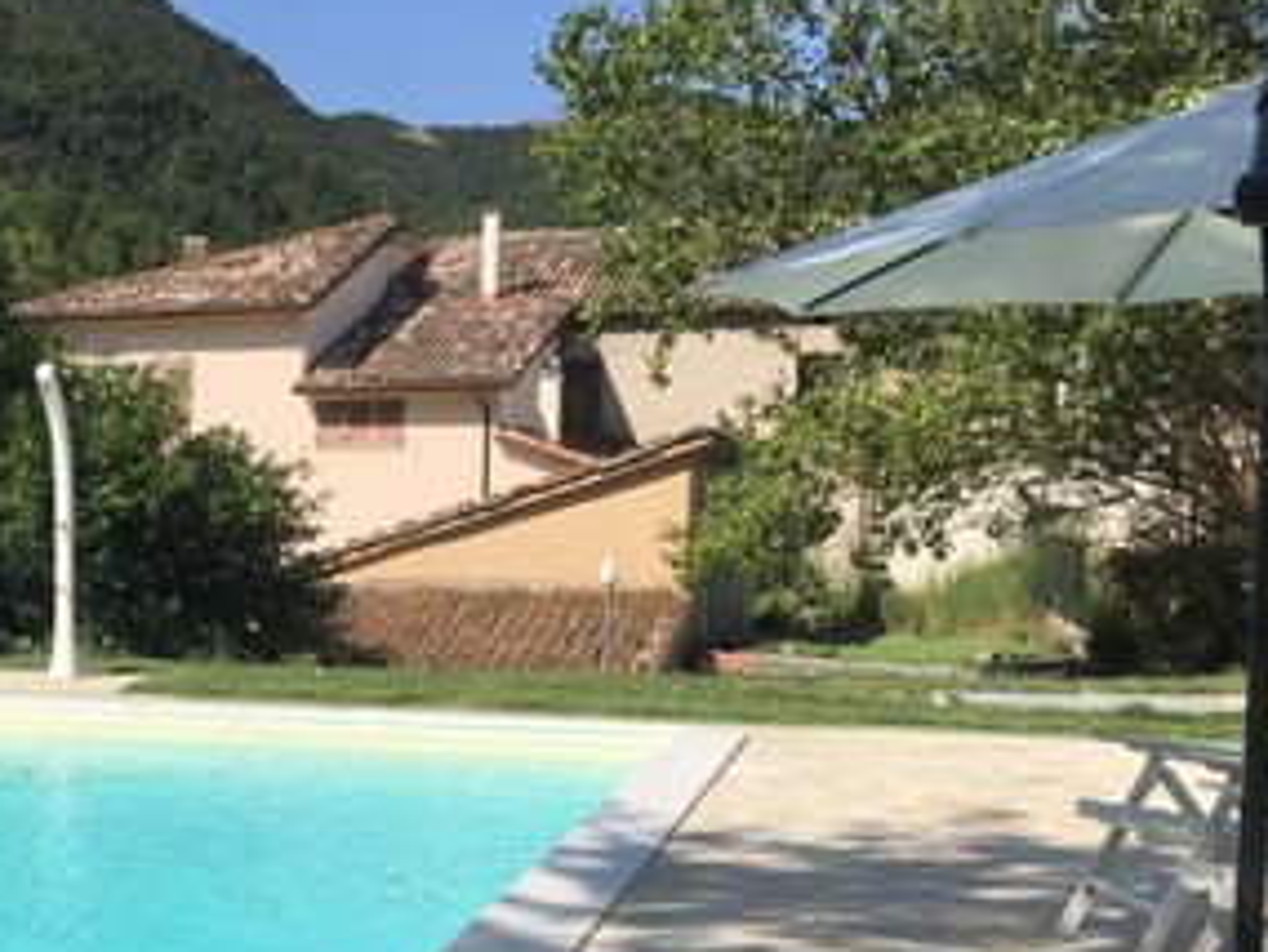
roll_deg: -1.1
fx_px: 2235
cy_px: 730
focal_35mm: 61
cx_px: 85
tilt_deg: -6.4
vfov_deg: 23.8
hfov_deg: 30.1
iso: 25
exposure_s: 1/2024
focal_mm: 4.15
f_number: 2.2
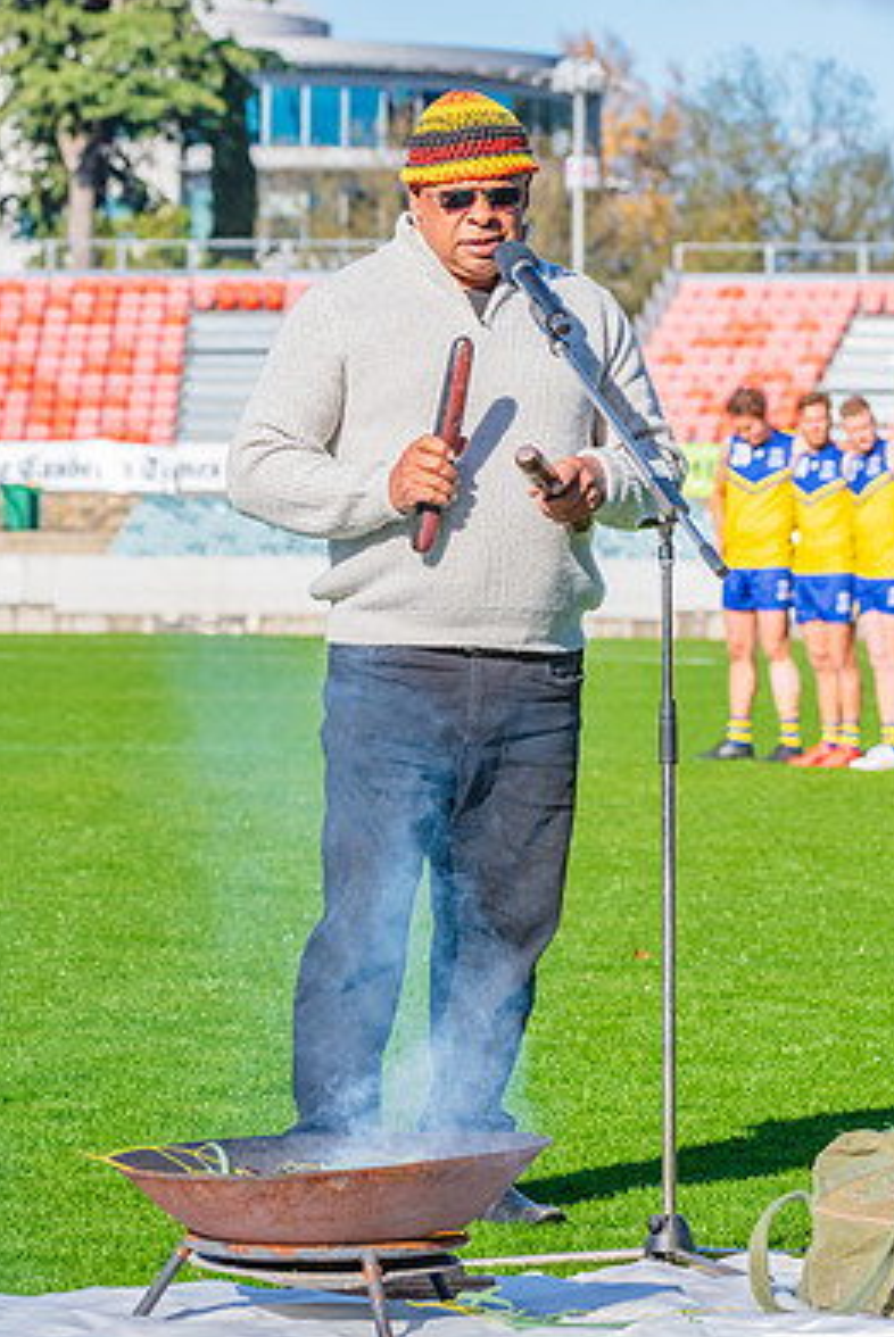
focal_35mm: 195
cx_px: 491
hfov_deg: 7.1
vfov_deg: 10.5
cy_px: 726
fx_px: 7250
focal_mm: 170
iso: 800
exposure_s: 1/1250
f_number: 13
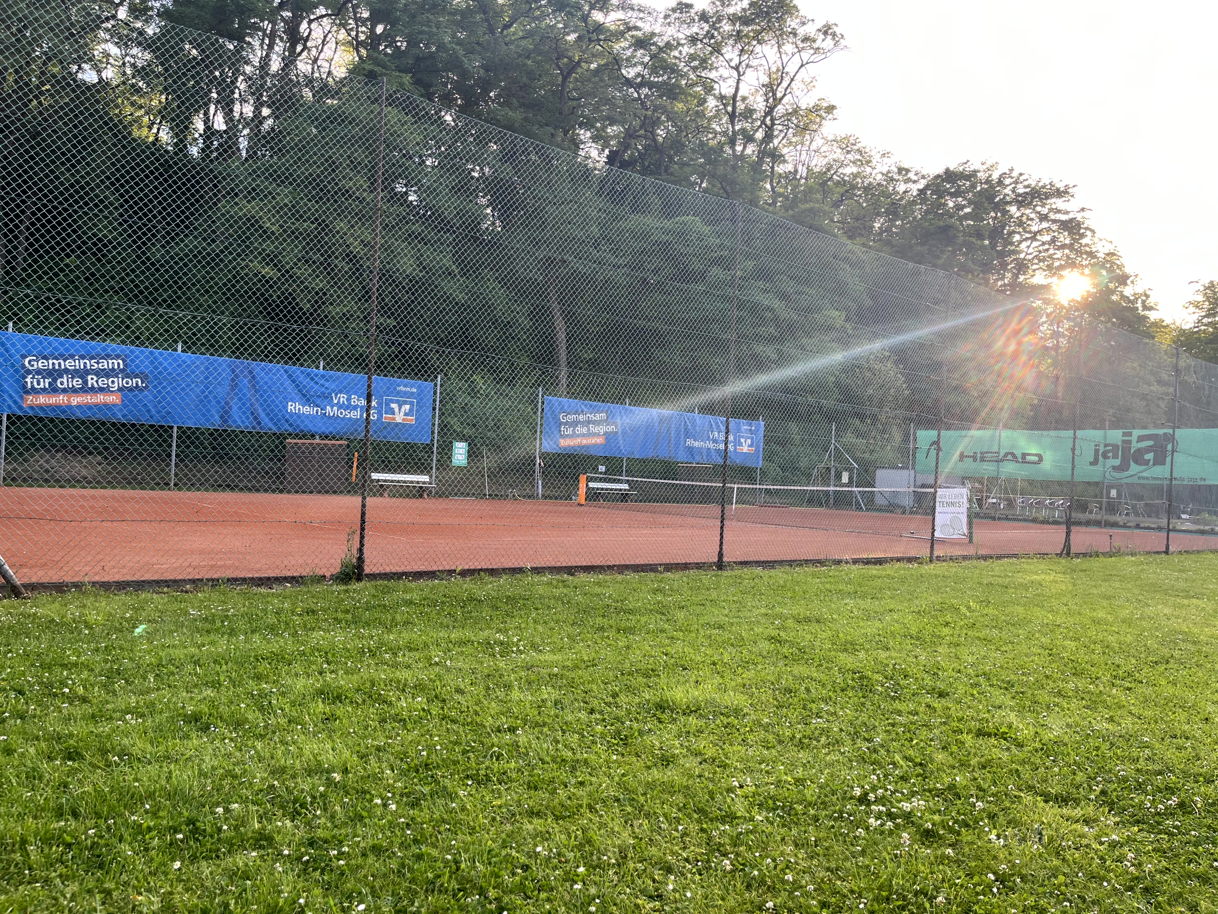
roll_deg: -2.7
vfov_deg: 53.1
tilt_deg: +1.0
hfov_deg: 67.3
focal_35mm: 26
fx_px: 915
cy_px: 457
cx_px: 609
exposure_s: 1/266
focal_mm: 5.1
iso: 40
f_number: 1.6
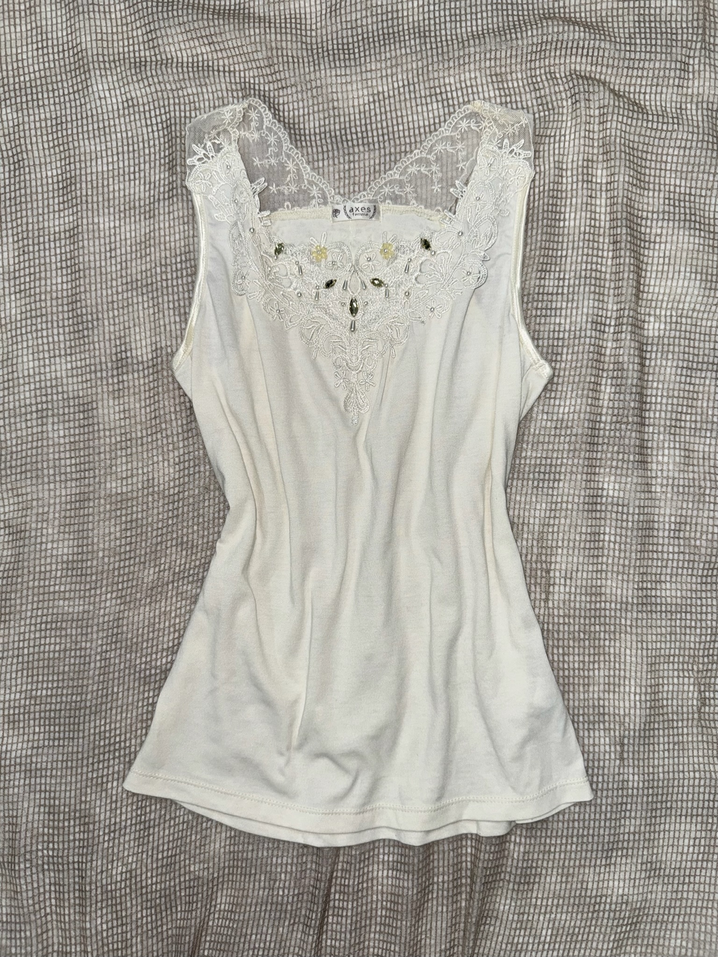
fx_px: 664
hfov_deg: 56.8
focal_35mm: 24
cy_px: 478
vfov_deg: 71.6
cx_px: 359
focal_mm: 6.76
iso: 64
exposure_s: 1/64
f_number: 1.78
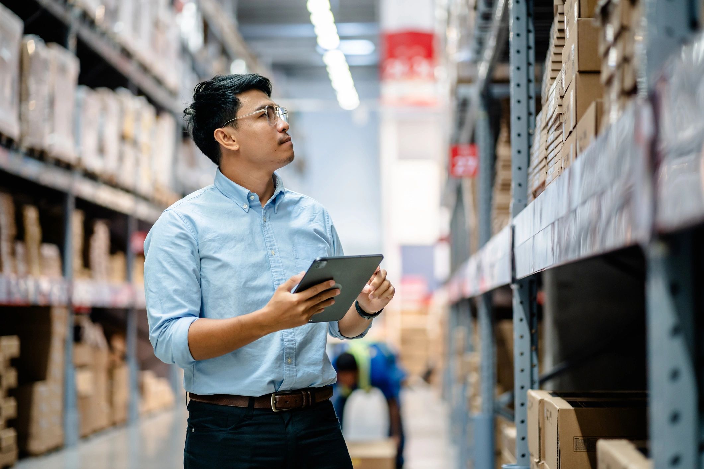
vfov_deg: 16.1
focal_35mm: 85
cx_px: 352
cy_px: 234
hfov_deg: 23.9
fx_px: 1662
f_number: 1.8
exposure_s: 1/125
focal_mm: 85
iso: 640
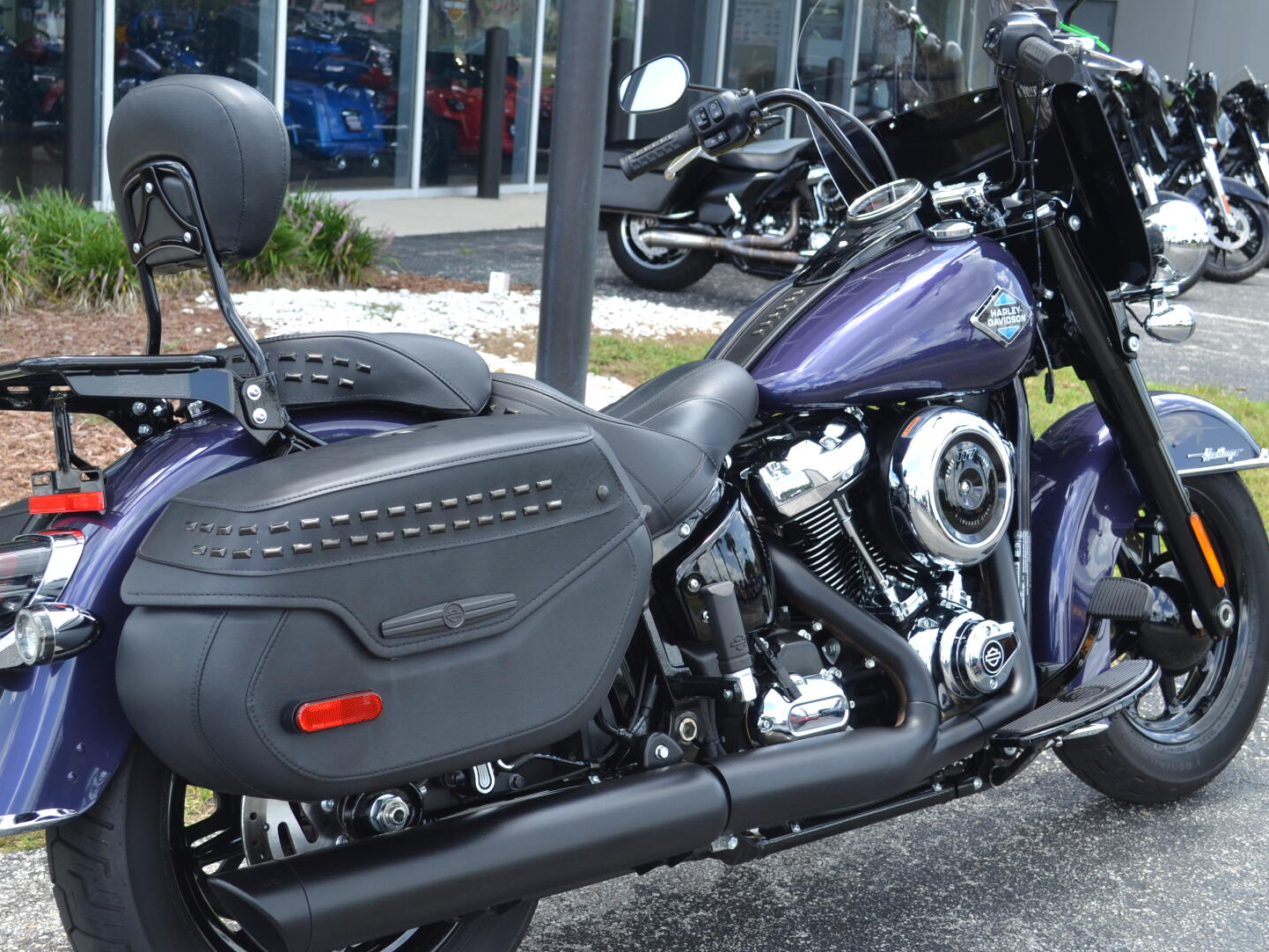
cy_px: 500
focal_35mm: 52
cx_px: 599
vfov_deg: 28.0
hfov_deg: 36.8
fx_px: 1907
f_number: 5.6
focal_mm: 26
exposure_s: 1/125
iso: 140
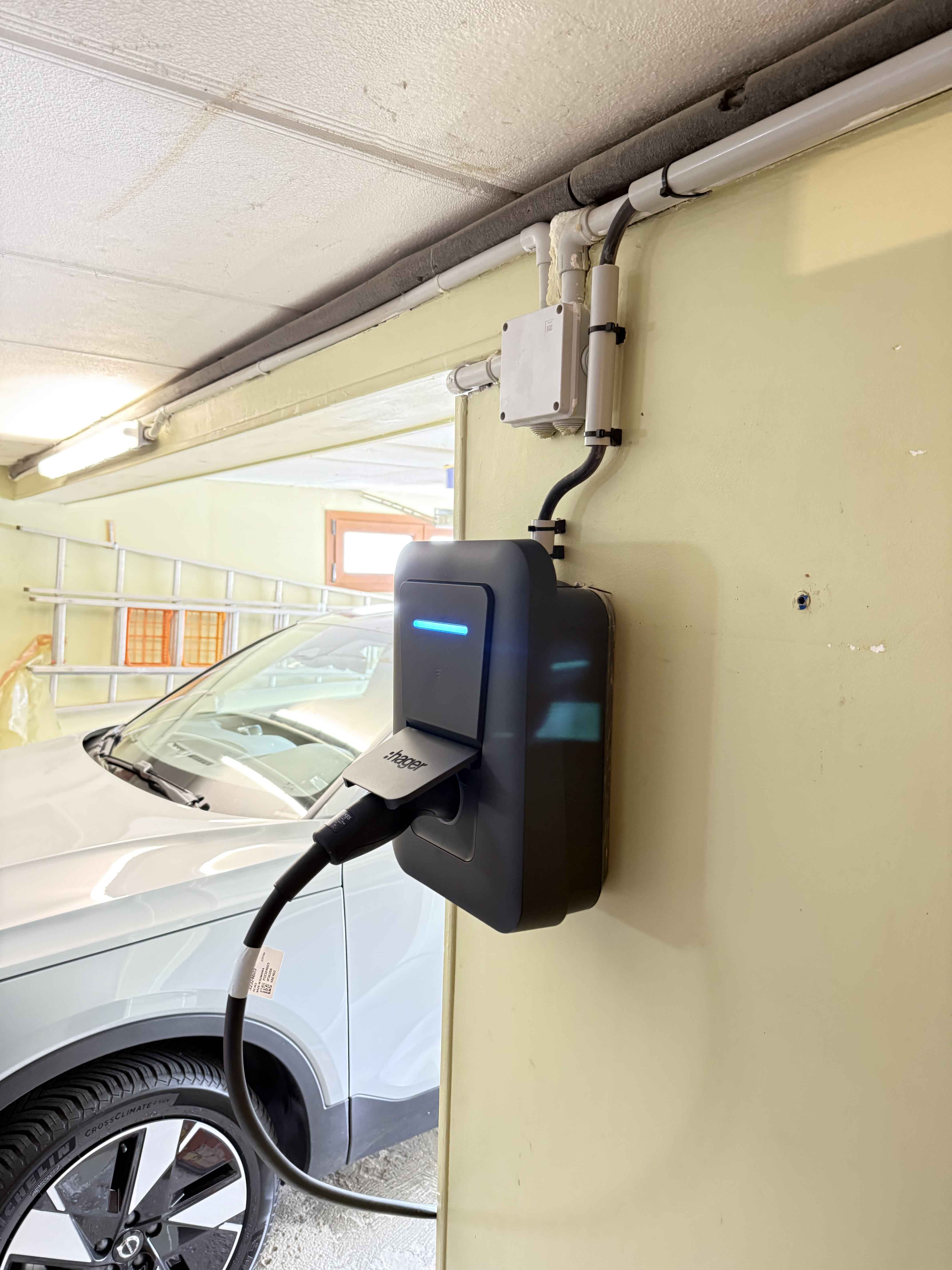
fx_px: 880
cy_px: 635
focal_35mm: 24
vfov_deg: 71.6
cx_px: 476
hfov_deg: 56.8
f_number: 1.78
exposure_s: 1/25
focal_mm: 6.76
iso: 800
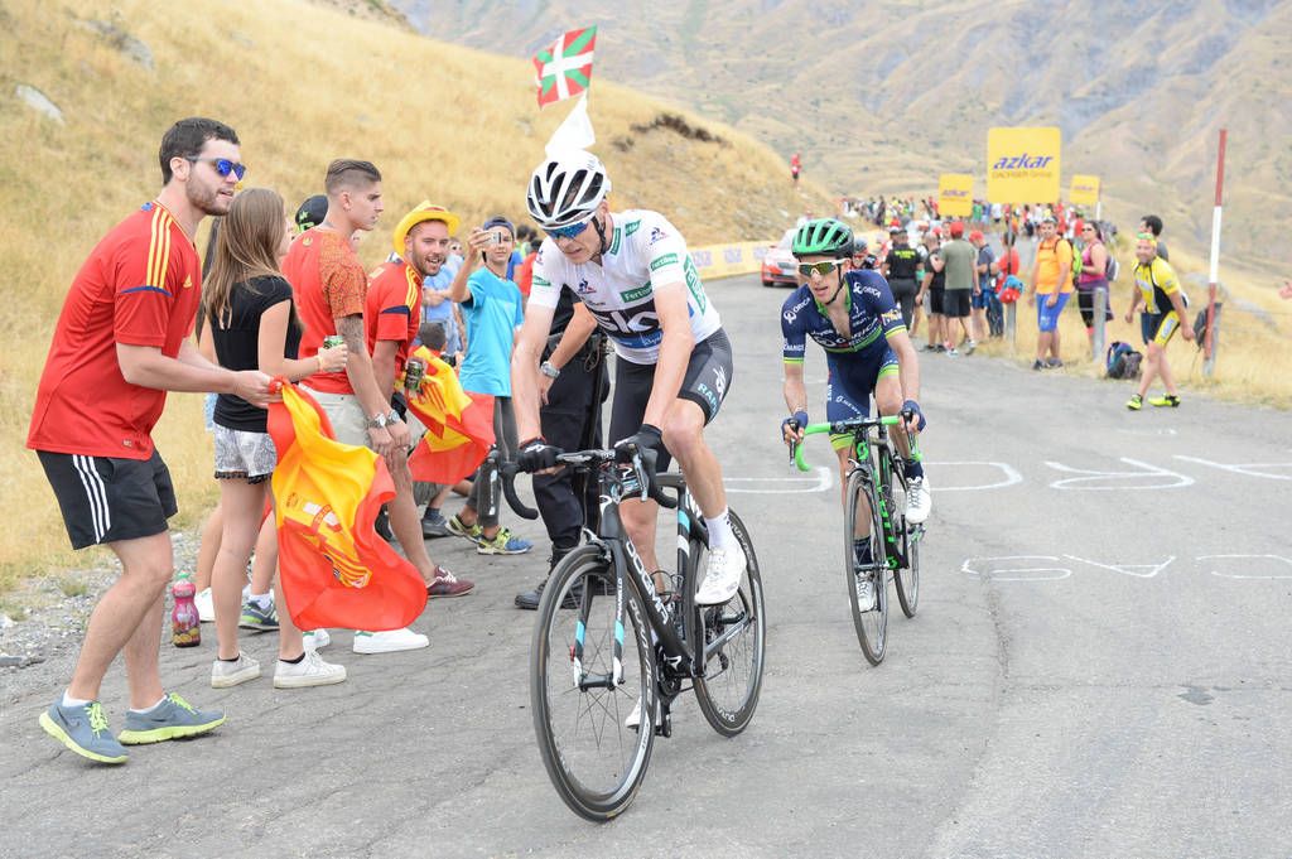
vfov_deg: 24.2
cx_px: 646
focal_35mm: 56
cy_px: 430
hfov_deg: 35.7
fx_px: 2008
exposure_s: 1/800
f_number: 5
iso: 800
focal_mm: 56
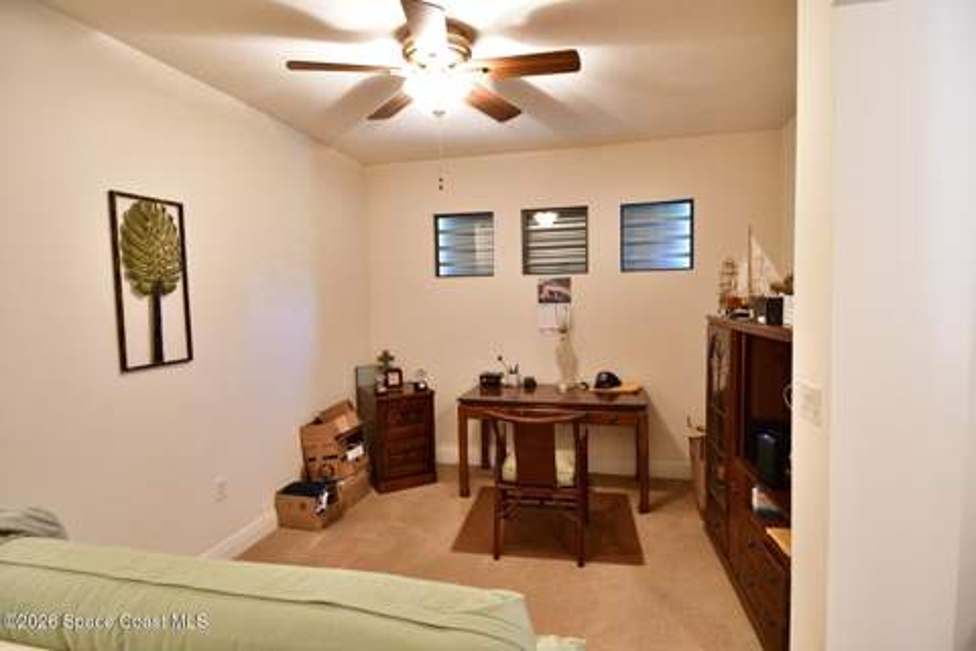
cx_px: 488
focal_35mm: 18
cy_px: 326
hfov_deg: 90.0
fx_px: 488
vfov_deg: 67.4
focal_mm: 12
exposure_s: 1/20
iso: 3600
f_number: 4
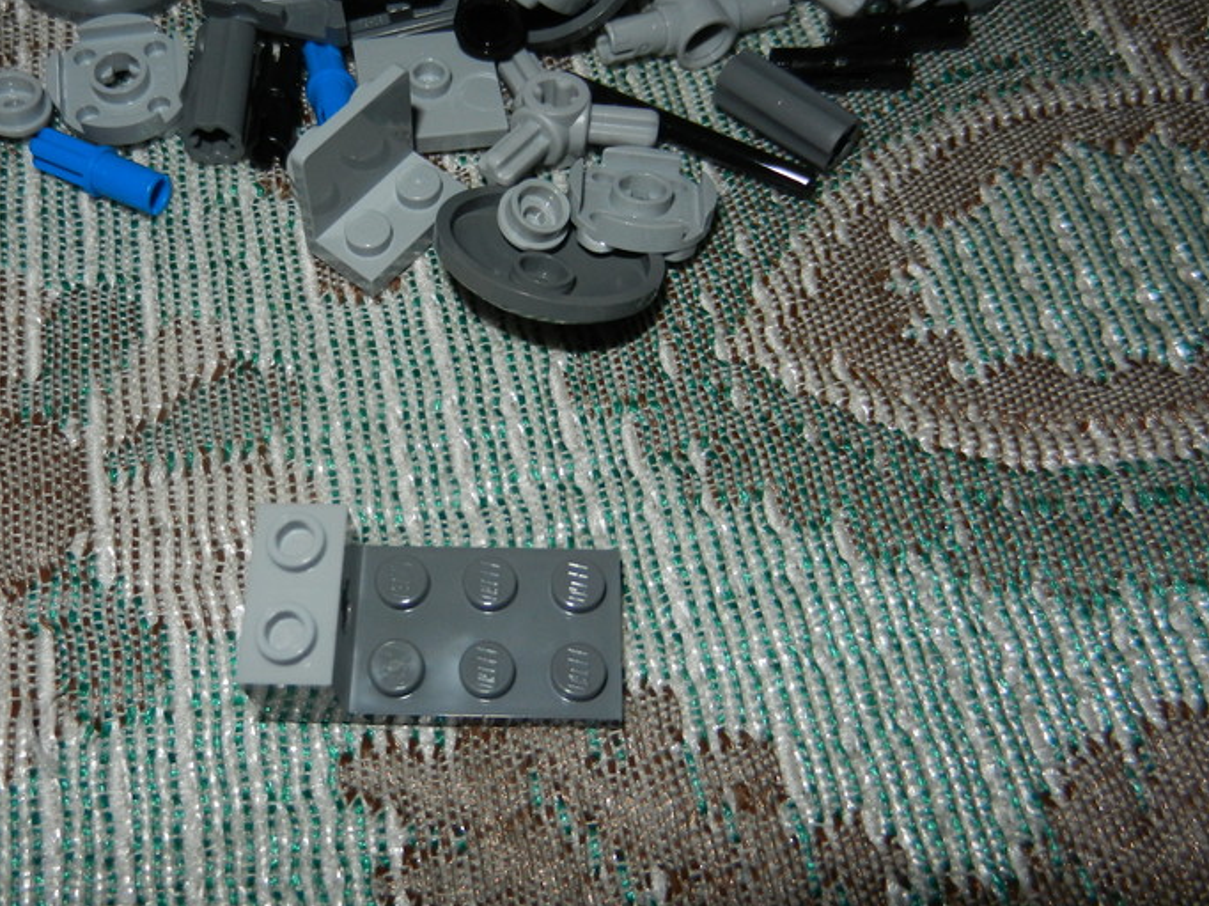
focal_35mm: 33
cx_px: 484
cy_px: 441
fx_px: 1152
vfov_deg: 42.9
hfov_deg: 55.0
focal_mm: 4.5
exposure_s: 1/30
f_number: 7
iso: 200
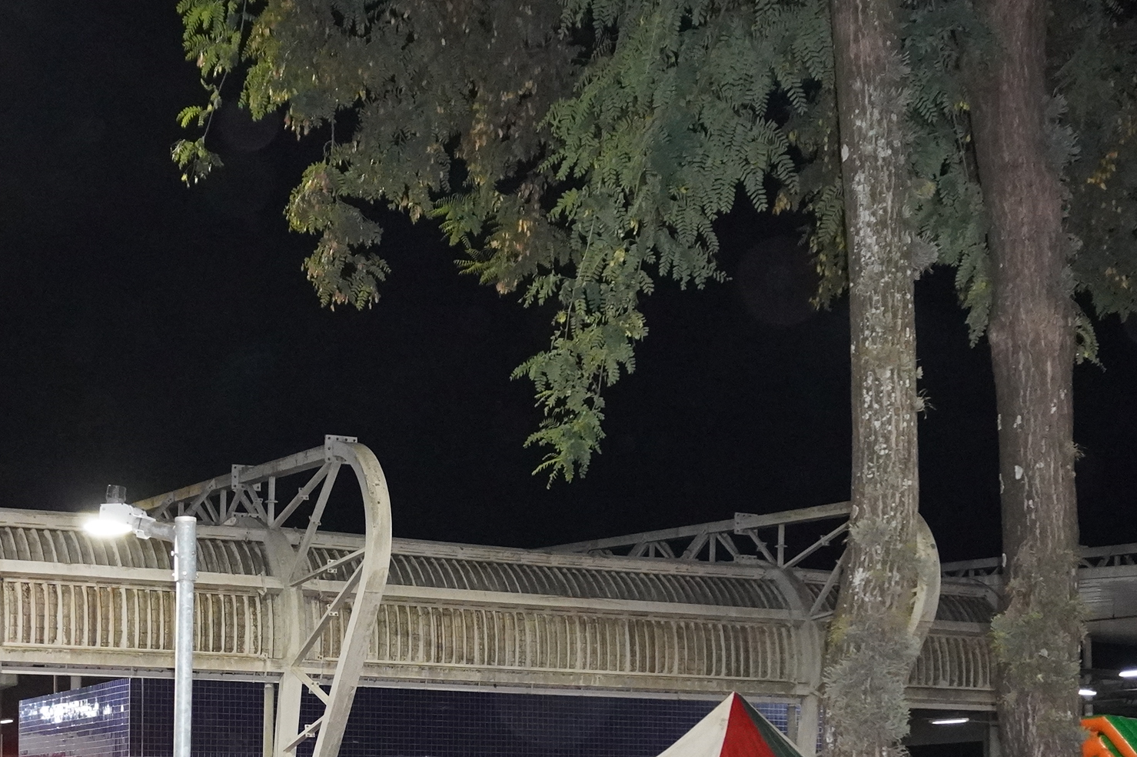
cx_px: 460
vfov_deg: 21.6
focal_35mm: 61
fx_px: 1925
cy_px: 727
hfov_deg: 32.8
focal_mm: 20
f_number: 4
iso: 5000
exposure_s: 1/125
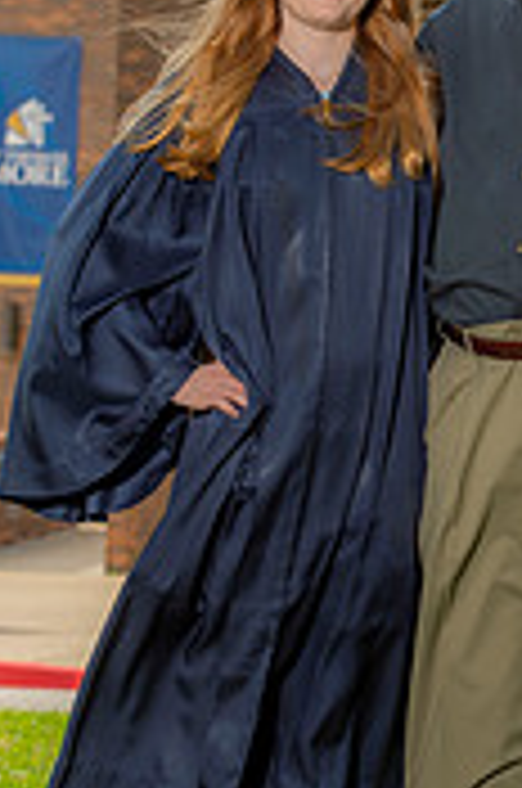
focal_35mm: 180
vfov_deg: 11.4
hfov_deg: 7.6
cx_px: 484
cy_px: 293
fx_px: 3930
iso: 80
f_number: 5.6
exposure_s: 1/250
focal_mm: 70
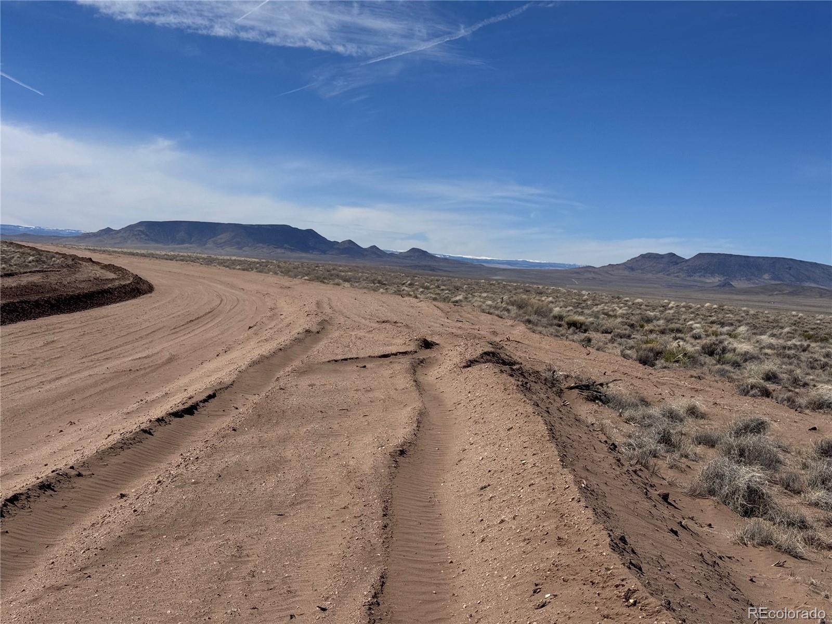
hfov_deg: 39.7
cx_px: 416
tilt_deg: -4.4
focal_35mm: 48
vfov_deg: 30.3
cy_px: 312
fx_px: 1154
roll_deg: -4.0
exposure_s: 1/10526
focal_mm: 6.76
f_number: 1.78
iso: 80
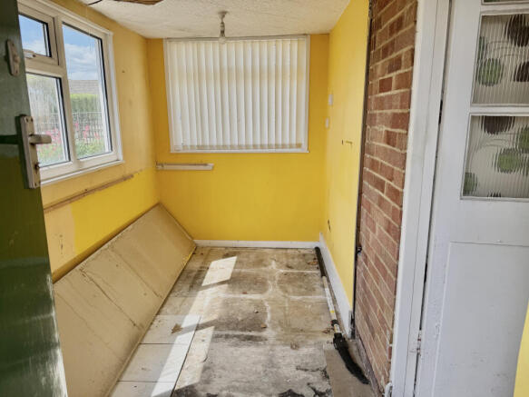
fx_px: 367
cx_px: 264
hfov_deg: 71.6
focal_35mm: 24
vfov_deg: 56.8
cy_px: 198
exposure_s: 1/756
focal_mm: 6.76
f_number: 1.78
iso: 80
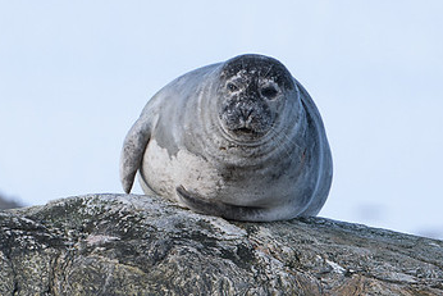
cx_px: 148
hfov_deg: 2.2
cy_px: 159
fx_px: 11485
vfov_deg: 1.5
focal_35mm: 933
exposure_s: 1/800
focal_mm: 400
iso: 800
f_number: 8
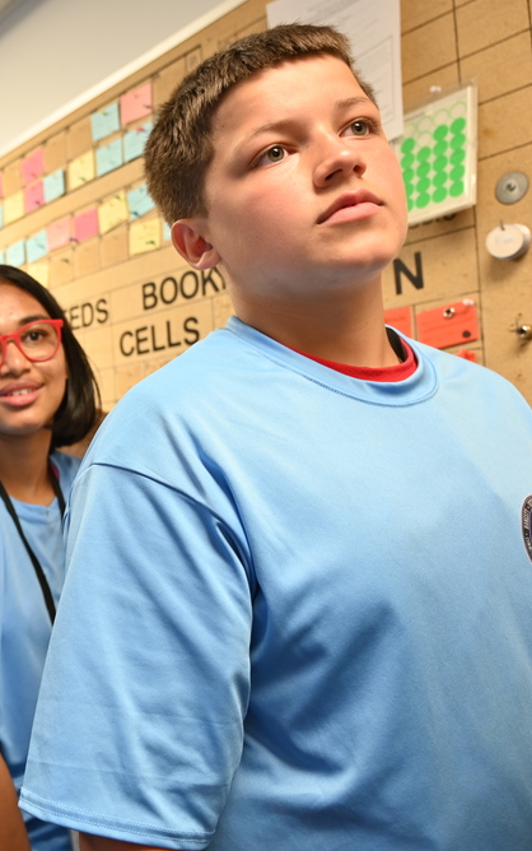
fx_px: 922
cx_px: -78
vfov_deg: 49.5
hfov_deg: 28.7
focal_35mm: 40
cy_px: 427
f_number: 4
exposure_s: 1/50
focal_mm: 25.5
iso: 800
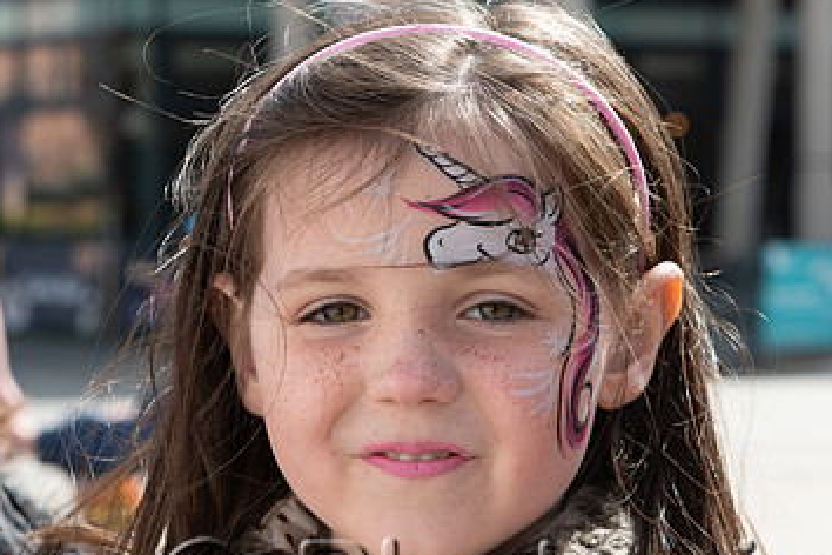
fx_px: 3004
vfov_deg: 10.5
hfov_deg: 15.8
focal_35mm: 130
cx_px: 482
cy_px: 251
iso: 400
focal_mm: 70
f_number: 7.1
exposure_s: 1/800
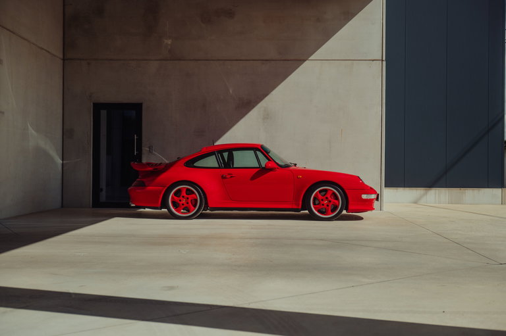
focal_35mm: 45
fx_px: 632
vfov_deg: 29.8
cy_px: 168
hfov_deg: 43.6
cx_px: 253
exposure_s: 1/1000
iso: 100
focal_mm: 45
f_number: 3.5
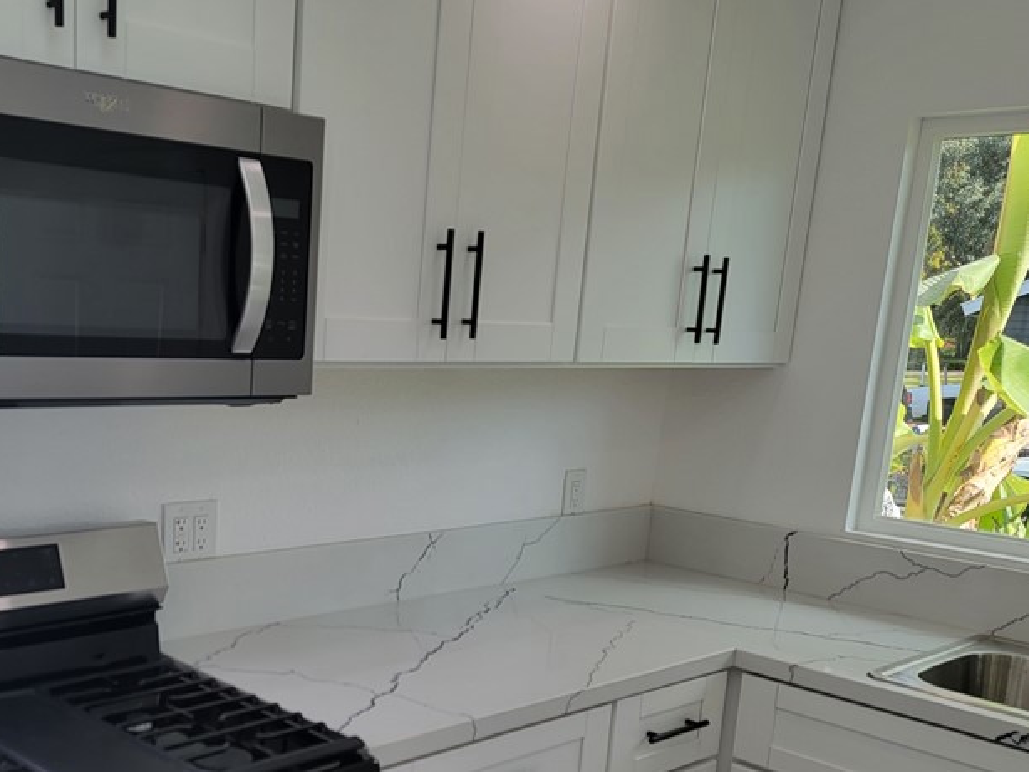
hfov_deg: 45.8
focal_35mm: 40
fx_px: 1190
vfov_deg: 35.4
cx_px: 317
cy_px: 546
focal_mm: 6.7
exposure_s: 1/193
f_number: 1.8
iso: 16
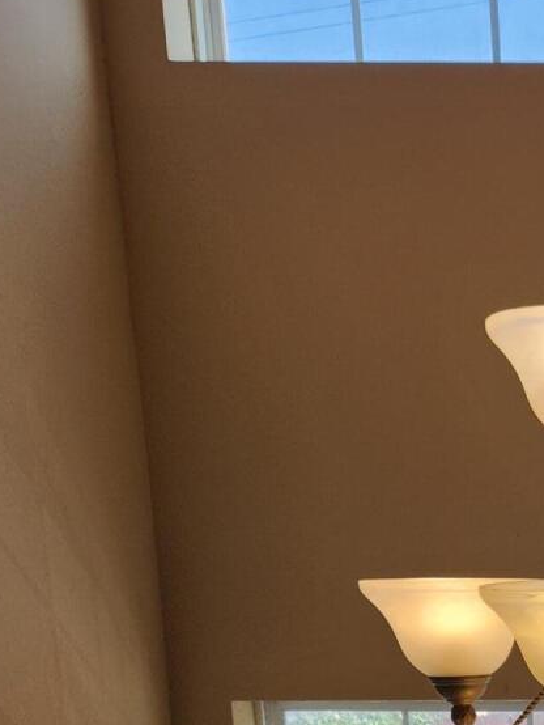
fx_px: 1738
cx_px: 796
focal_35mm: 83
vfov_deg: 20.8
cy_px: 1018
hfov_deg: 16.4
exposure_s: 1/215
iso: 20
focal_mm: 5.4
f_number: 1.8
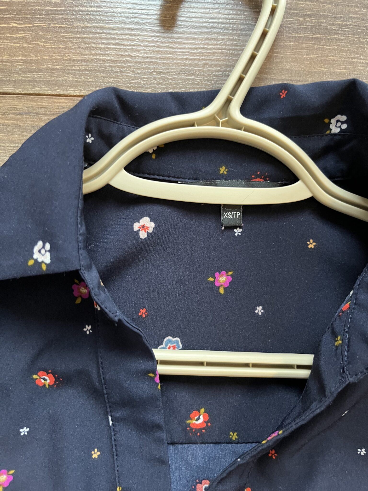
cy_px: 246
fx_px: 369
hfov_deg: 53.1
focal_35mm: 26
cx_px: 184
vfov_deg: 67.3
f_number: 1.6
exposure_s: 1/40
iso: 500
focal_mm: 5.1
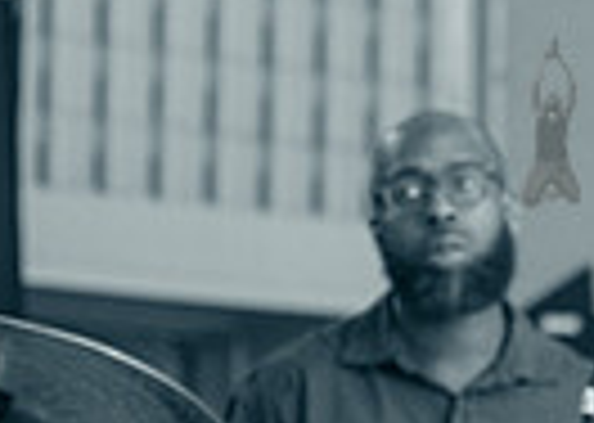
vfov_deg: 3.9
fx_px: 6252
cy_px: -110
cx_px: 1084
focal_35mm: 371
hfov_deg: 5.4
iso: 1600
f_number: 4
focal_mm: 80
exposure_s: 1/500
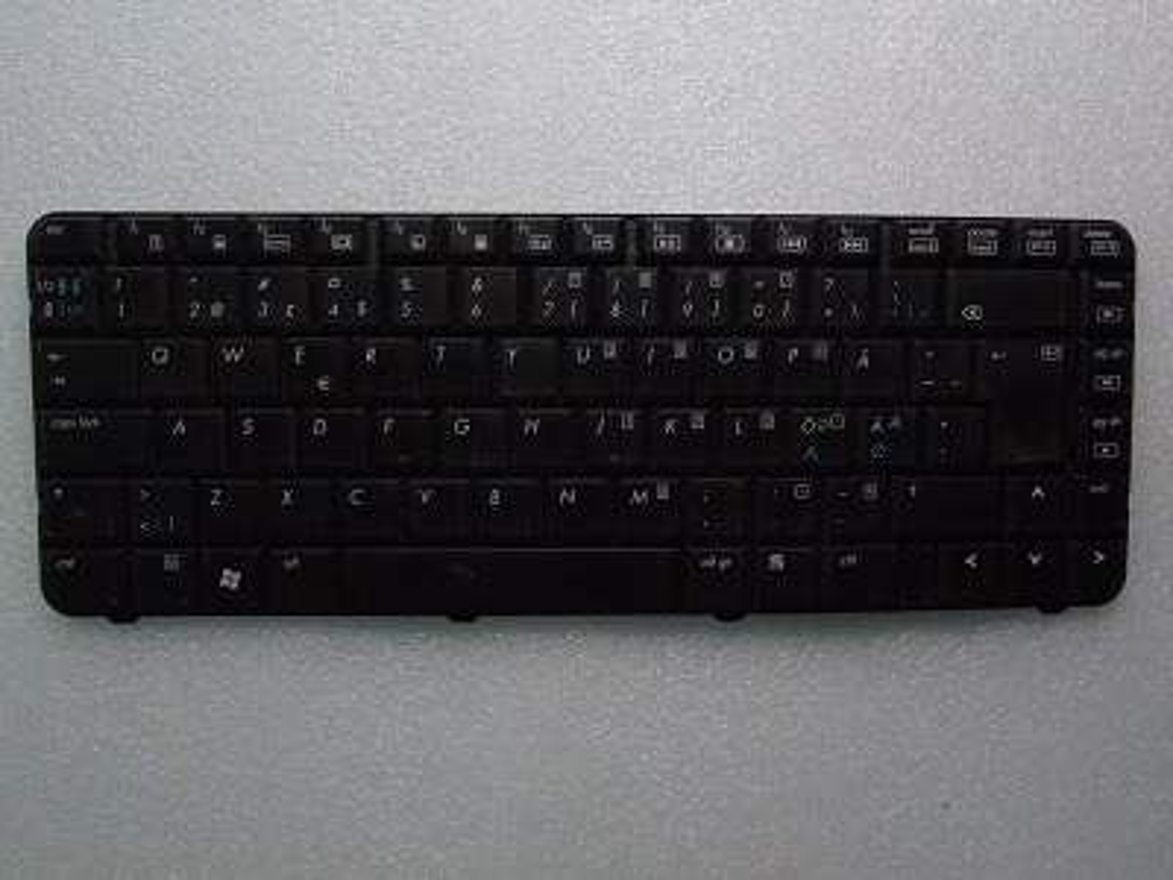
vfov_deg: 48.2
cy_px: 440
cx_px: 586
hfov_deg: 61.7
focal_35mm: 29
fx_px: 983
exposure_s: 1/50
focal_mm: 5.2
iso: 400
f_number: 6.4
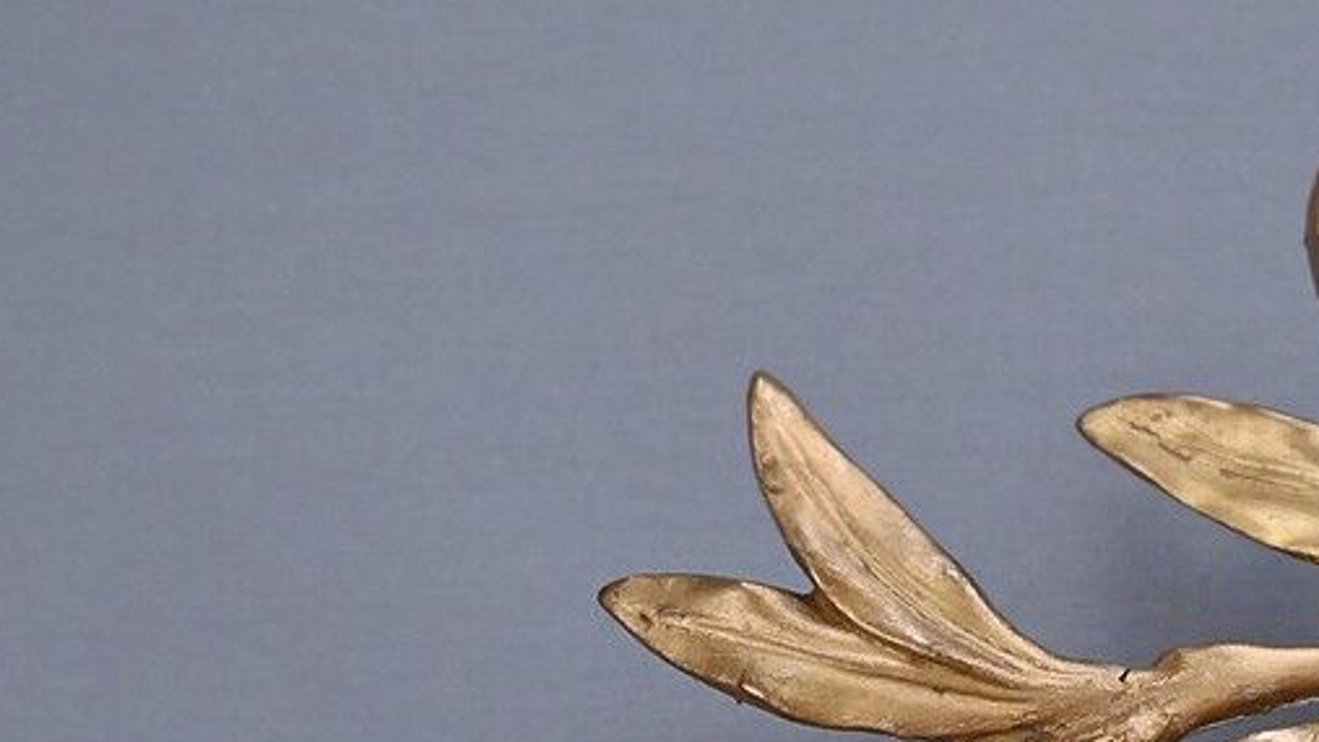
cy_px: 565
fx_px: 3637
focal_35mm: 104
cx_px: 1272
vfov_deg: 11.6
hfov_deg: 20.0
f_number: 8
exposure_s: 1/400
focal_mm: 42
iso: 5000
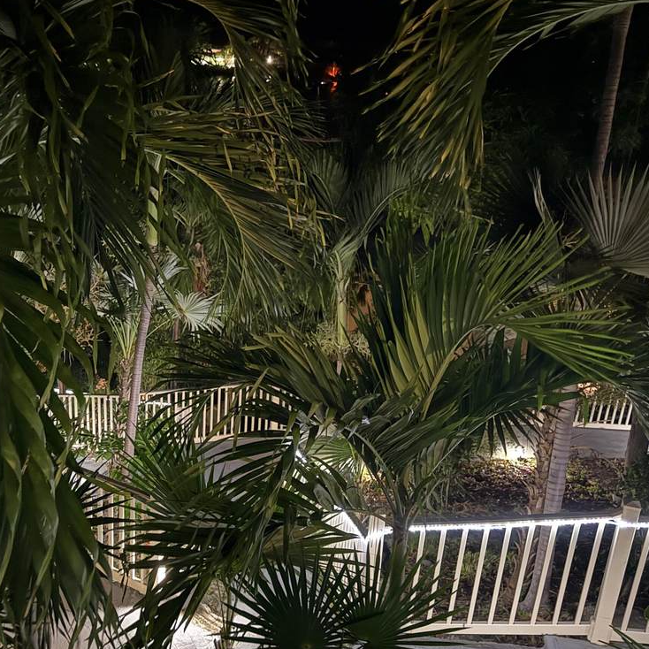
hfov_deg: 44.3
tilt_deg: -19.3
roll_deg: -1.9
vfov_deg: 44.9
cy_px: 332
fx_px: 785
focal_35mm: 37
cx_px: 217
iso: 2000
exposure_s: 1/9
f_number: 1.78
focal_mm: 6.76
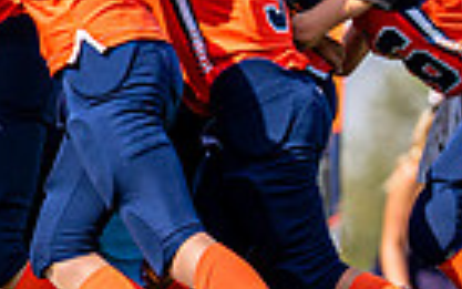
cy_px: 113
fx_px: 15367
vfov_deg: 1.1
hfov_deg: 1.7
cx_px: -370
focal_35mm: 1220
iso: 125
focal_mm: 200
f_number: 2.8
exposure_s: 1/3200
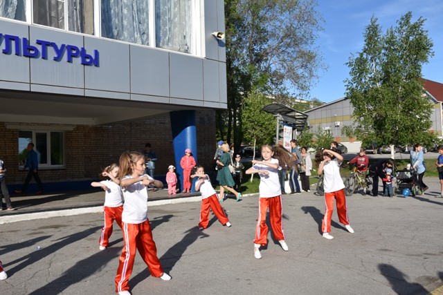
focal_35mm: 36
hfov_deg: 53.1
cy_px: 148
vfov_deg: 36.9
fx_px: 443
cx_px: 222
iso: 250
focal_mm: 24
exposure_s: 1/500
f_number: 8
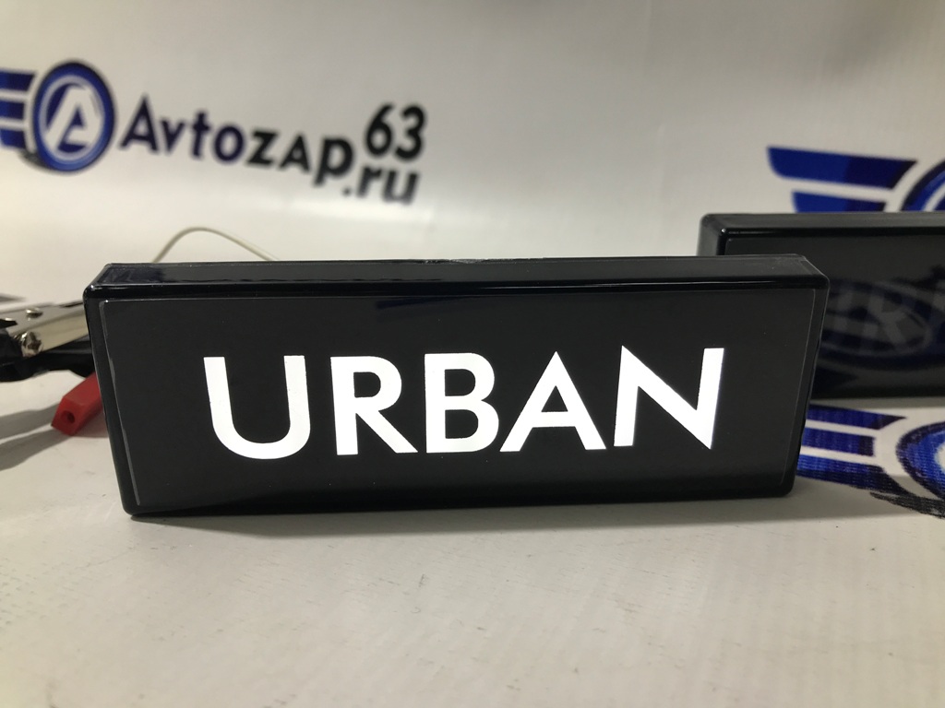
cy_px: 354
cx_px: 472
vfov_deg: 49.7
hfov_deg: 63.4
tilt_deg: -20.2
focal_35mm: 28
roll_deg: -2.8
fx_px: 764
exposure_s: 1/100
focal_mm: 3.99
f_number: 1.8
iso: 32
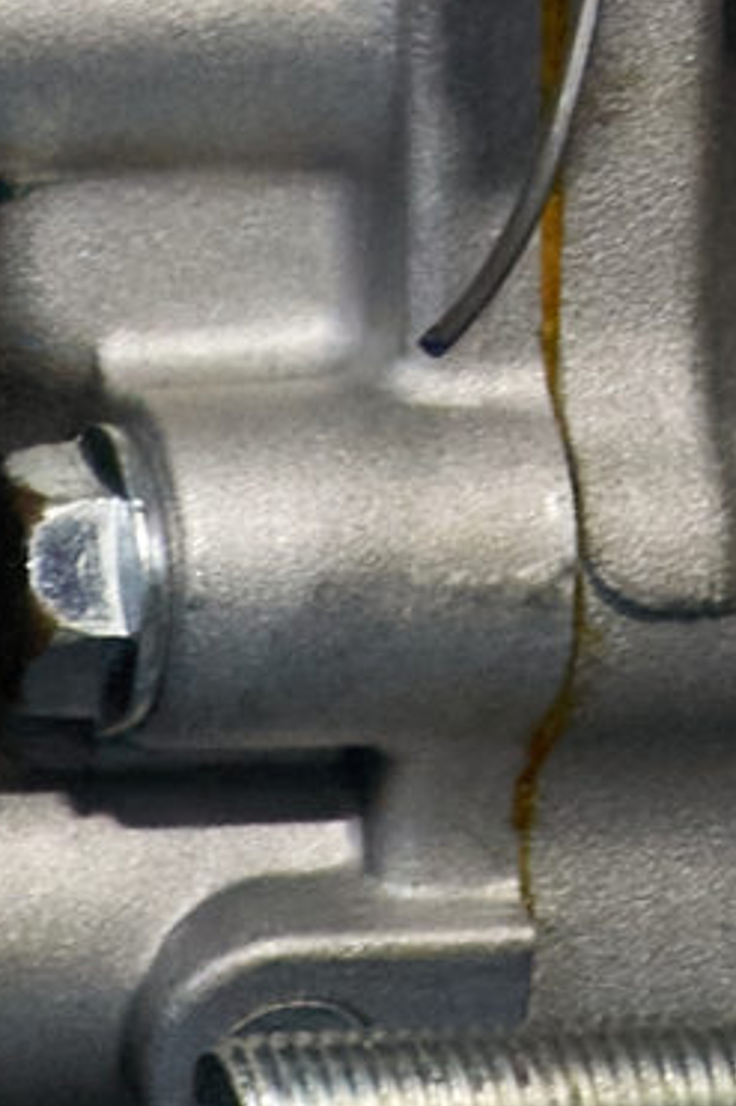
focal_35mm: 1201
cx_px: 1429
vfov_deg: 1.7
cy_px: -823
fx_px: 36862
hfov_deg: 1.1
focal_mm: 116
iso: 1600
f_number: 10
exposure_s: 1/100
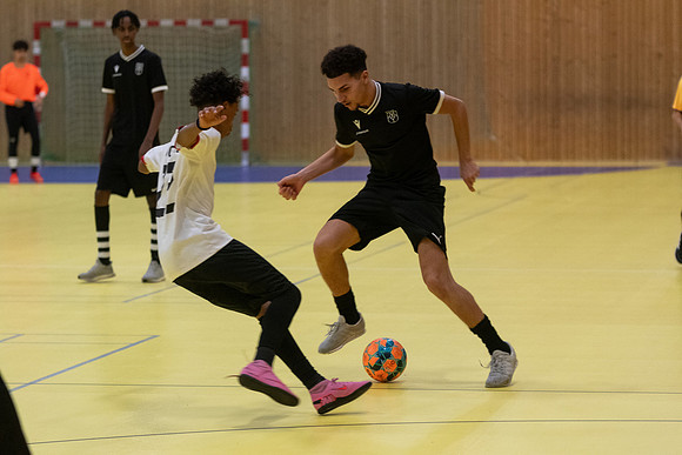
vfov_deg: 9.2
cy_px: 228
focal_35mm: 150
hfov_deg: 13.7
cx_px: 341
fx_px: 2842
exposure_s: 1/640
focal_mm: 100
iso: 3200
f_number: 3.2
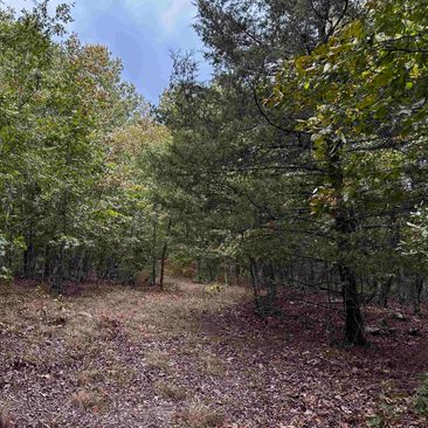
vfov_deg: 55.6
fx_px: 406
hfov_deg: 54.5
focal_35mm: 29
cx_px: 143
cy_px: 215
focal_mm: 6.86
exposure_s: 1/381
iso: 80
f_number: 1.78
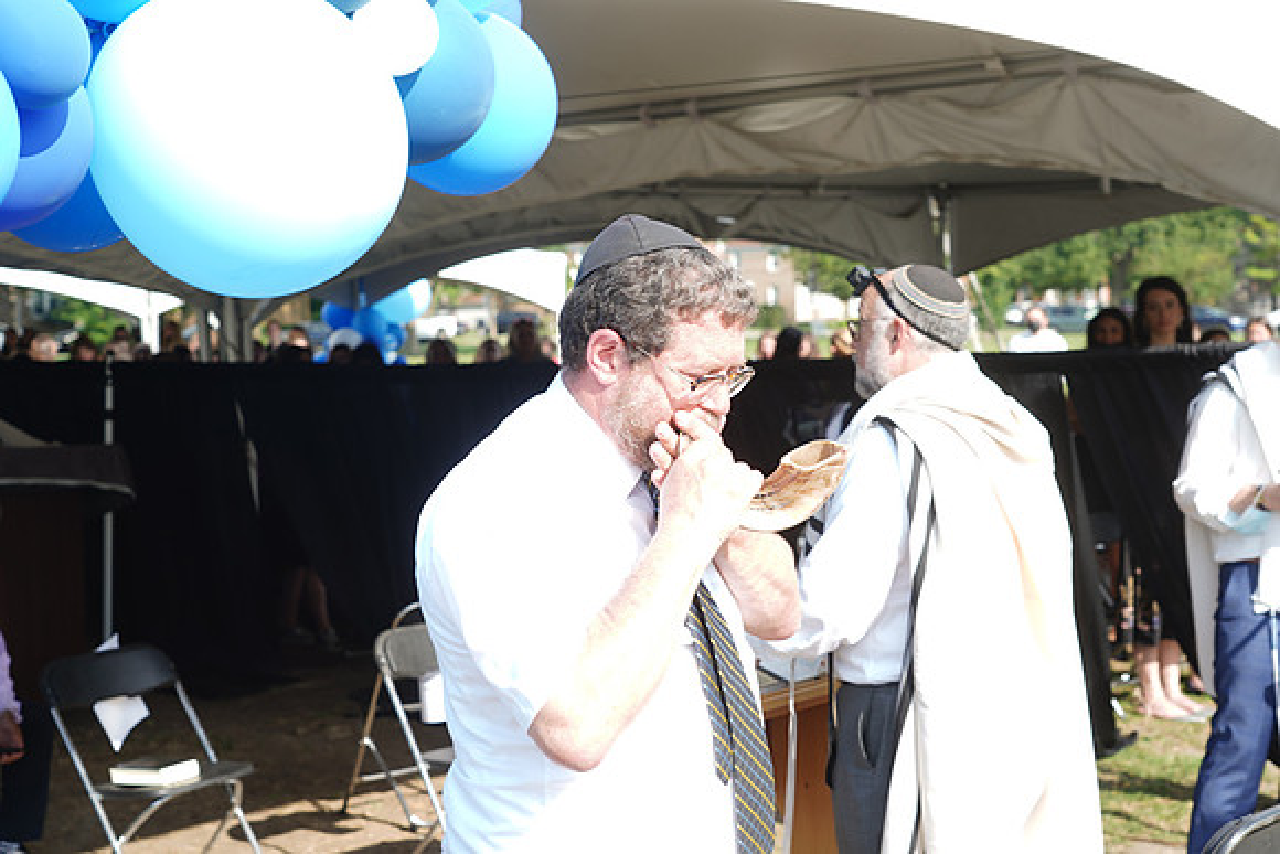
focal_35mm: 61
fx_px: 2169
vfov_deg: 22.3
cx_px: 640
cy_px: 427
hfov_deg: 32.9
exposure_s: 1/125
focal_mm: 61
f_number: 6.3
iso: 80
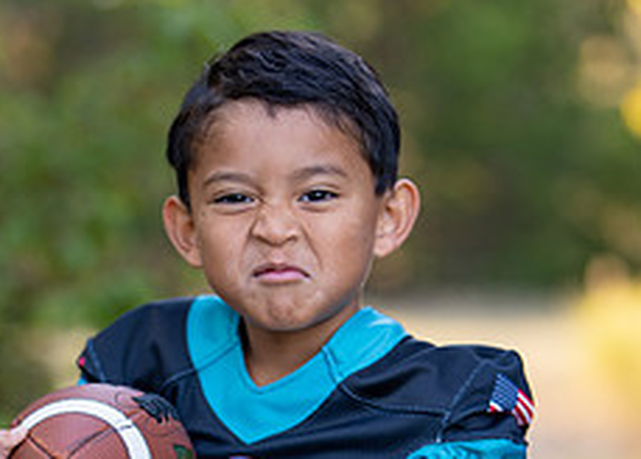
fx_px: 2897
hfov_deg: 12.6
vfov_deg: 9.0
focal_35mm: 159
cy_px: 470
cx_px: 297
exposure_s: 1/320
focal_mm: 50
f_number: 1.2
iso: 100
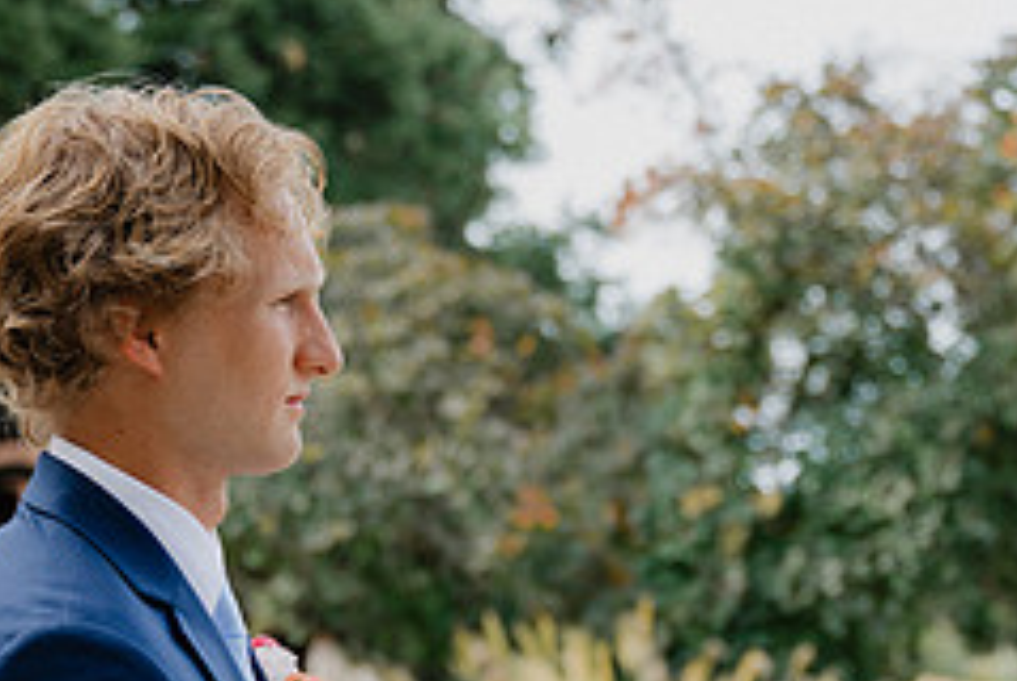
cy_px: 709
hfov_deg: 15.5
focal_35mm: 131
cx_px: 196
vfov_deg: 10.4
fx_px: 3705
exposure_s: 1/160
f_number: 3.5
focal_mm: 54
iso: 64
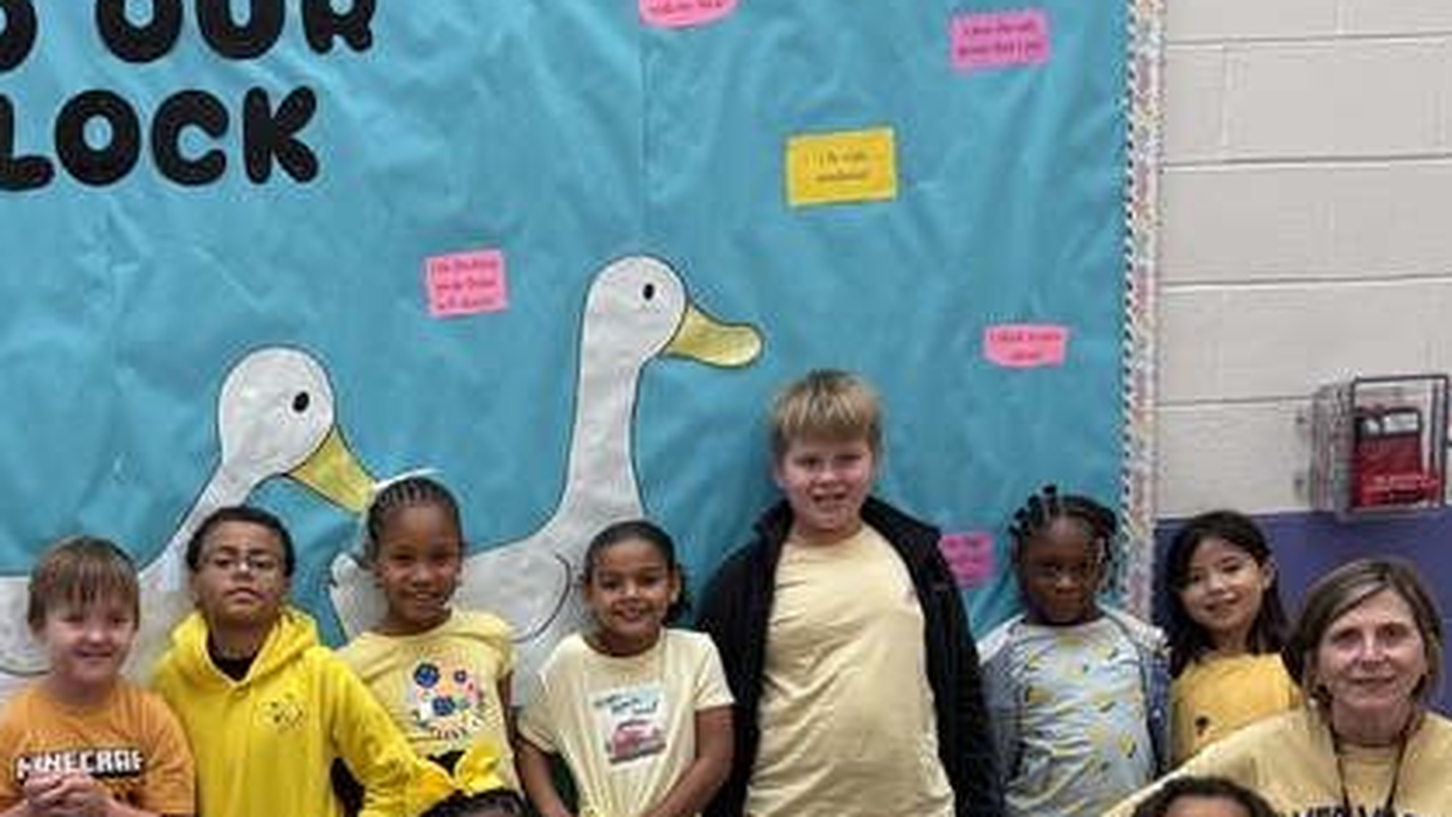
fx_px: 2464
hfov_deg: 31.3
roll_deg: +3.0
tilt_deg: -10.7
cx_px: 139
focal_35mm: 64
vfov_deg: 18.1
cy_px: 925
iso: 100
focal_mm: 6.76
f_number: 1.78
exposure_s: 1/60
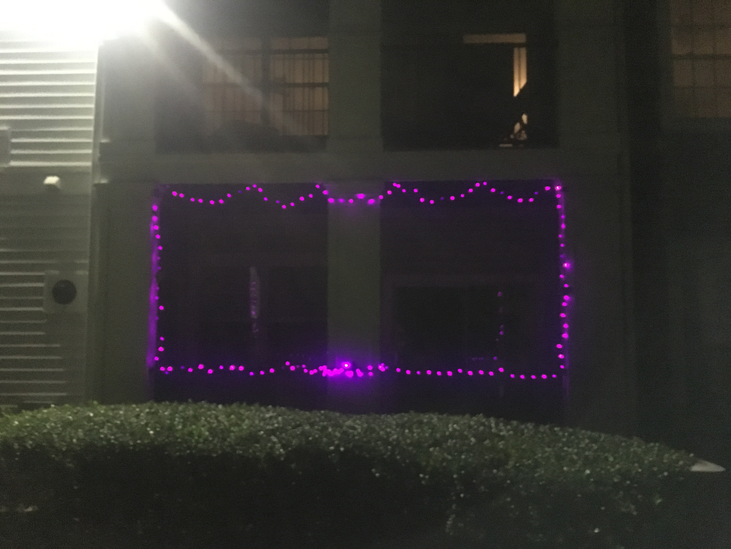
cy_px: 274
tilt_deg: +3.2
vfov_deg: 48.2
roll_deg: -0.2
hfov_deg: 61.7
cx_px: 366
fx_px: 612
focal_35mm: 29
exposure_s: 1/15
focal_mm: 4.15
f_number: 2.2
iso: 1600
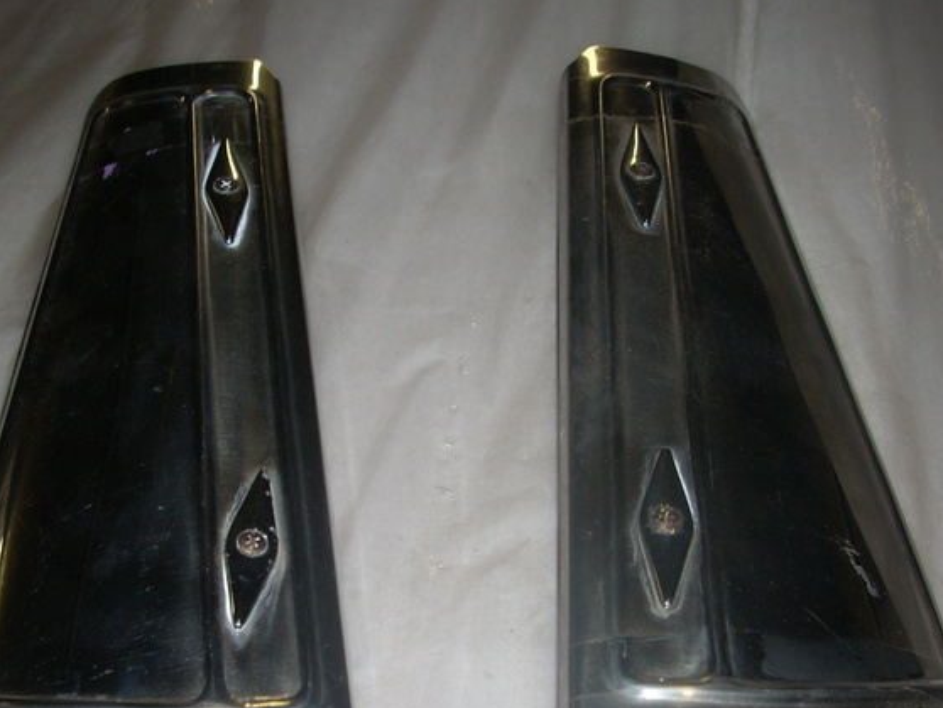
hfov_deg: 36.1
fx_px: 1444
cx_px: 402
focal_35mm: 53
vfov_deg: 27.5
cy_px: 439
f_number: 2.8
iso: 64
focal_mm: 6.2
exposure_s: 1/60
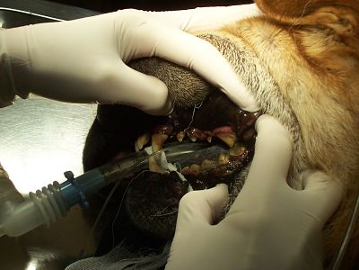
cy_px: 135
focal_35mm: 71
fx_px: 736
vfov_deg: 20.7
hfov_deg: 27.4
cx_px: 180
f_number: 4
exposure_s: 1/180
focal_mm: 10.8
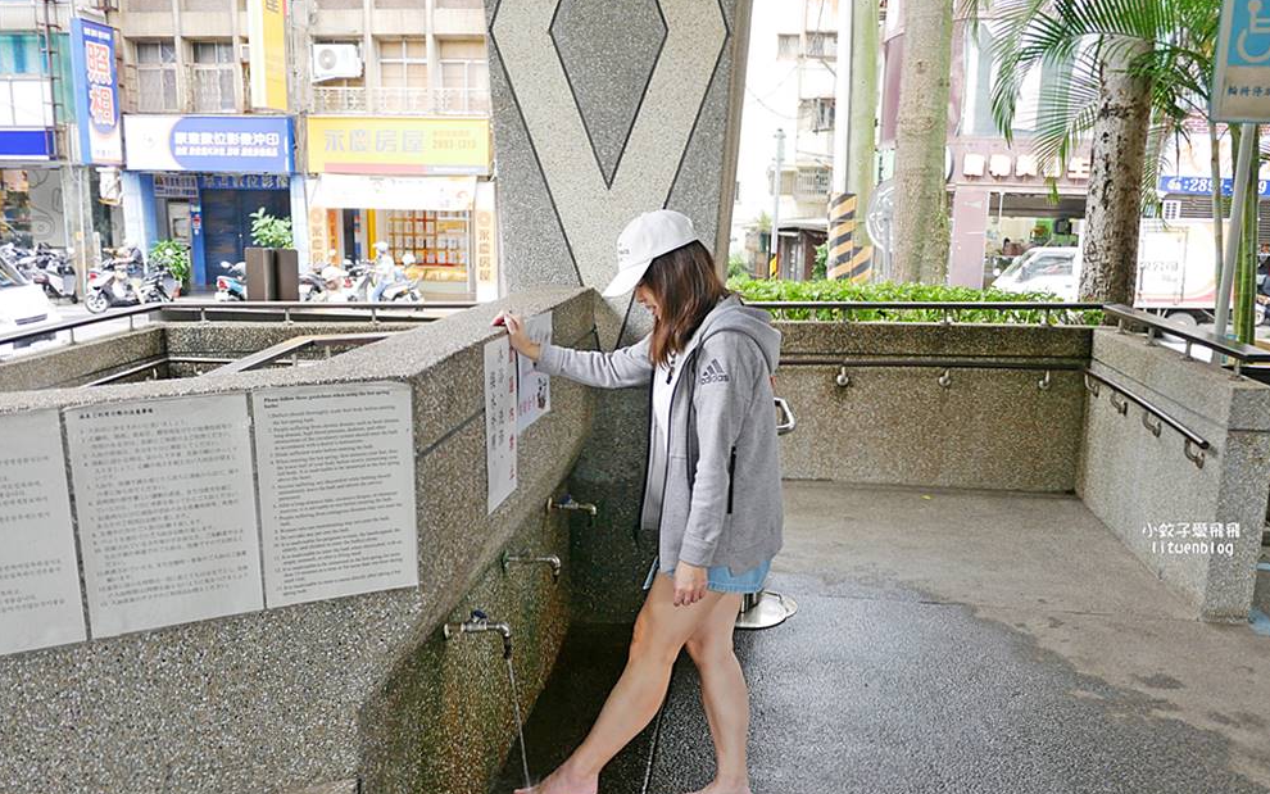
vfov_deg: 41.7
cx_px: 638
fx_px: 1038
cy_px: 468
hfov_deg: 62.9
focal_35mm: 30
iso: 200
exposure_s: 1/60
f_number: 2.5
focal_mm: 14
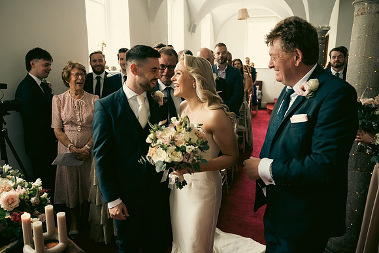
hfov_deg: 65.5
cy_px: 126
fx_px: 295
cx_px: 190
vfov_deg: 46.4
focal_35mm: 28
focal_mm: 28
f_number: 3.5
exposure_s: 1/160
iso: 800
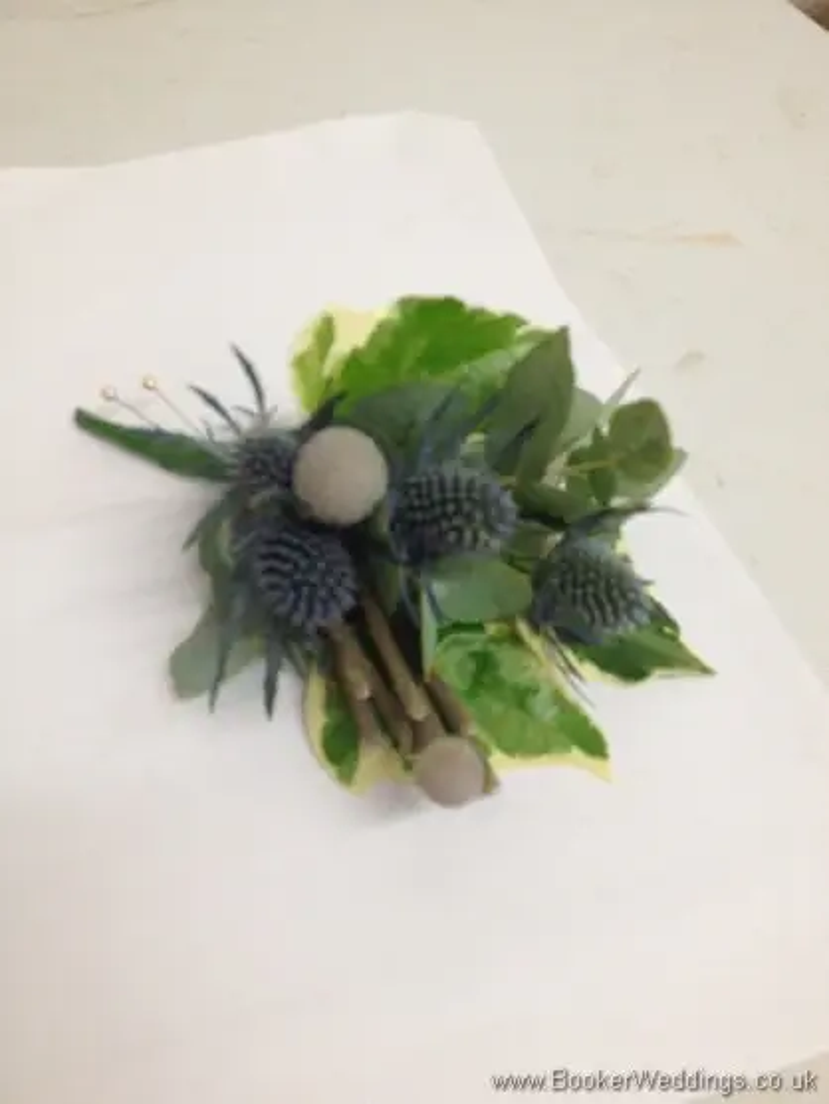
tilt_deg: -50.7
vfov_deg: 52.6
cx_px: 414
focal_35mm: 35
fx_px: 1117
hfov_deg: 40.7
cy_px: 552
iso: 64
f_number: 2.4
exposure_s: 1/20
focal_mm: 4.28
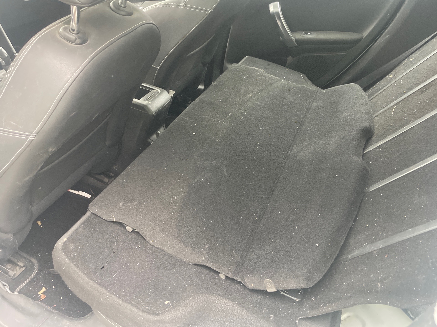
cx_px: 218
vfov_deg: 53.1
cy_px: 164
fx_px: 328
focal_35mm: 26
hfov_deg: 67.3
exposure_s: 1/60
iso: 500
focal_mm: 4.2
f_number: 1.6
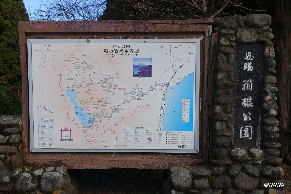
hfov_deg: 57.2
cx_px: 146
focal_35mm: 33
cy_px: 97
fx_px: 267
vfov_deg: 40.0
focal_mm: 12.06
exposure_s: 1/400
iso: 125
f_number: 5.6
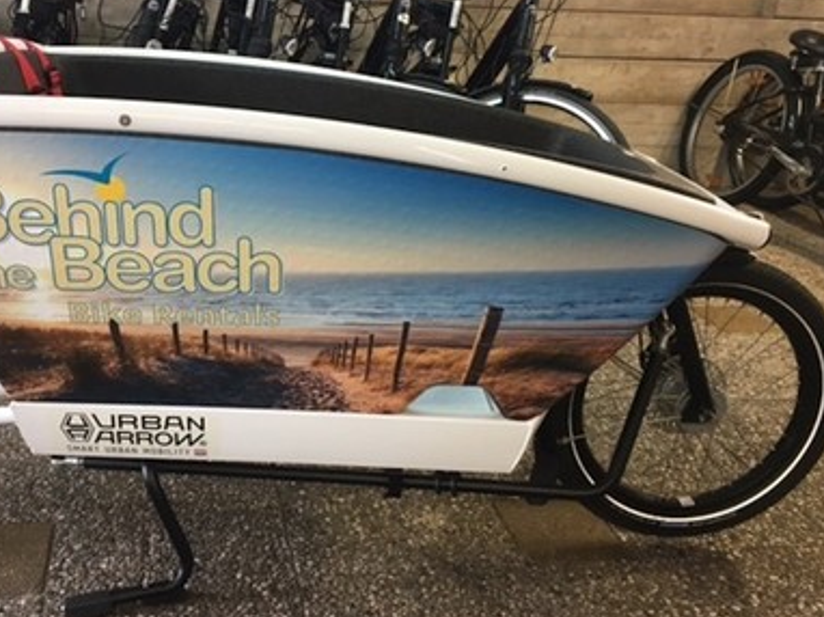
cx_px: 302
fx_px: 904
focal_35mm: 38
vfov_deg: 37.6
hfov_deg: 48.5
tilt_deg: -19.0
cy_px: 271
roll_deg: -2.6
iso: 100
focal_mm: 4.15
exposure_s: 1/33
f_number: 2.2
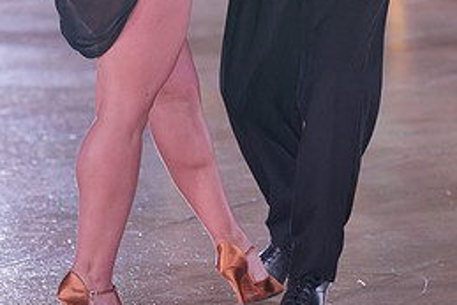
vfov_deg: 4.2
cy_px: -136
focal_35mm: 325
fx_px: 4128
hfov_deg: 6.3
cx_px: 225
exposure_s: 1/400
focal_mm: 145
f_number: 4
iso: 1250
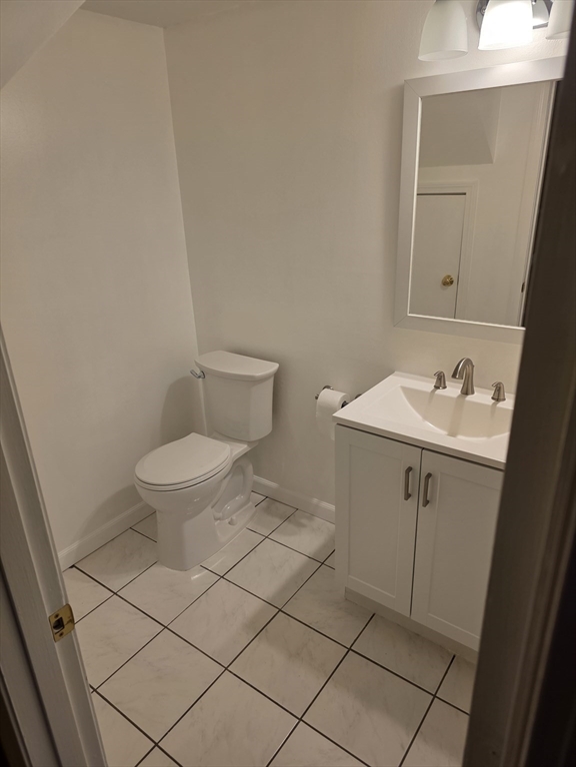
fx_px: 510
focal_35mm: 23
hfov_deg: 58.9
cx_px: 288
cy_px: 384
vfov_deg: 73.9
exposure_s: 1/120
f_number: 1.7
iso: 100
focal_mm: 6.3
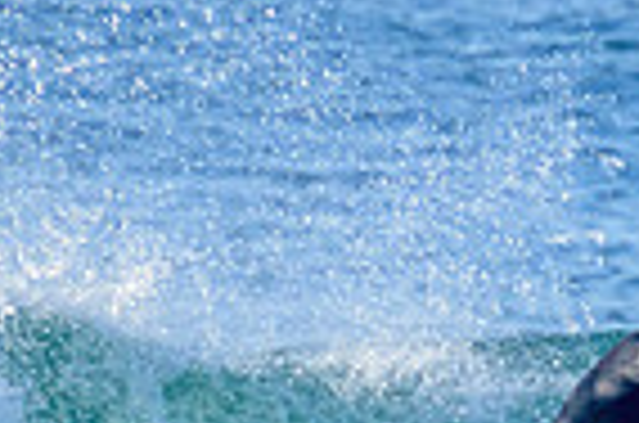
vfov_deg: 0.4
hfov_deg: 0.5
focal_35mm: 3815
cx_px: 940
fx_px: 67565
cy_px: 609
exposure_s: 1/2000
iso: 2000
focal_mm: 800
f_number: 11
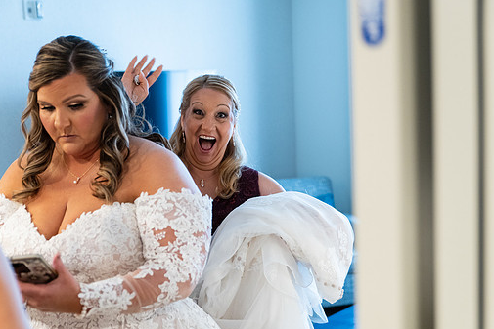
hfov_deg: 36.9
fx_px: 741
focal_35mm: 54
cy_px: 188
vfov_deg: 25.1
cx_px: 250
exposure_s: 1/200
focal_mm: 47
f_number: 2.8
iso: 2000
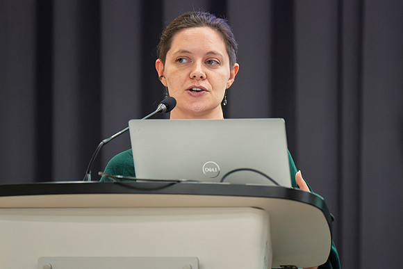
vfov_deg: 4.8
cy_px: 192
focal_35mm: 286
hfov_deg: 7.2
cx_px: 253
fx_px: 3200
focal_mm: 135
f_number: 2.8
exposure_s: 1/250
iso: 6400
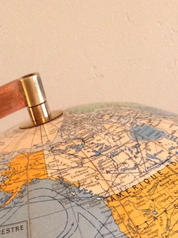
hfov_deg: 15.0
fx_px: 674
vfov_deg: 18.6
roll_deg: -1.1
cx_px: 61
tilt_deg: -24.9
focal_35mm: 98
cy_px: 315
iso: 250
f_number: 2.4
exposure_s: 1/17
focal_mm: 4.28
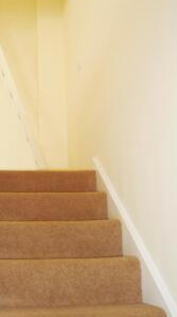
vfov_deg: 50.3
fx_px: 335
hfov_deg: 29.0
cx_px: 38
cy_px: 186
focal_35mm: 40
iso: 100
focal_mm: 4.4
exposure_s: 1/30
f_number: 2.8
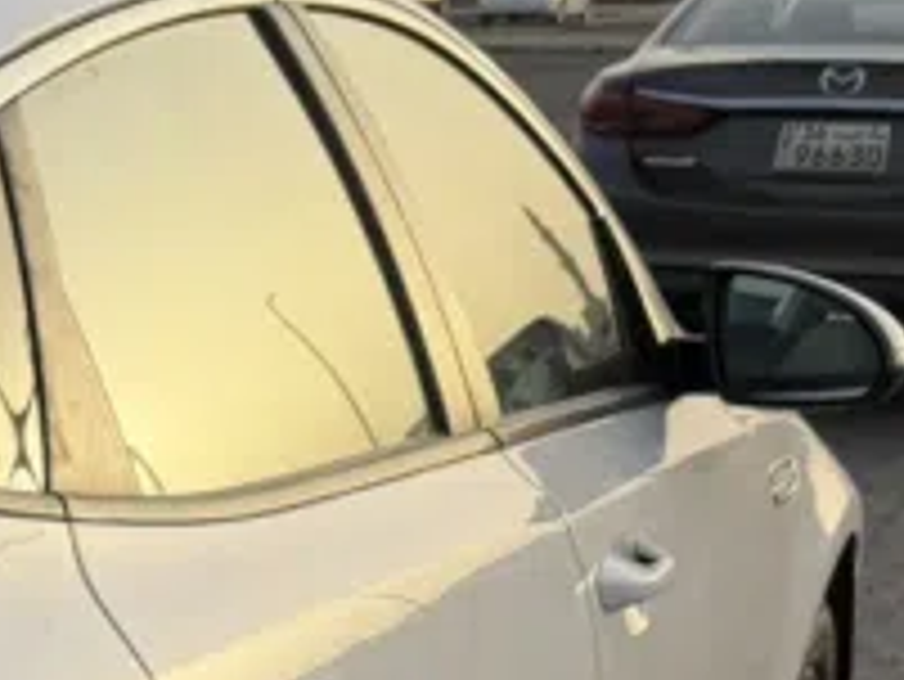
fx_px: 3188
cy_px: 941
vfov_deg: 11.8
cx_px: -1034
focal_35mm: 122
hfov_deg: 13.3
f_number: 1.78
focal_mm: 6.76
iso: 80
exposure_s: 1/1618
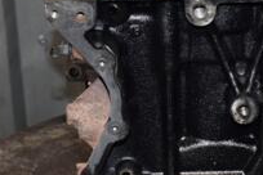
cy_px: 115
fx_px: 1030
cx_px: 150
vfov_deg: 9.7
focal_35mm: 141
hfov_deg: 14.5
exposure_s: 1/60
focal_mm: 32
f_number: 5
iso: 800
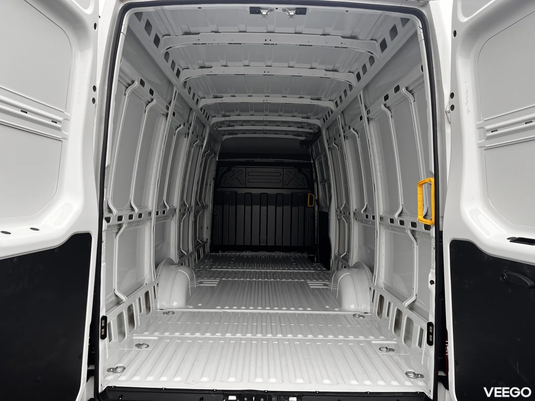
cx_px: 268
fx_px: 402
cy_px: 200
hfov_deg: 67.3
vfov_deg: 53.1
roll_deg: +0.5
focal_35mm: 26
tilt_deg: -3.1
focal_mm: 5.1
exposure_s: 1/224
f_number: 1.6
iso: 40
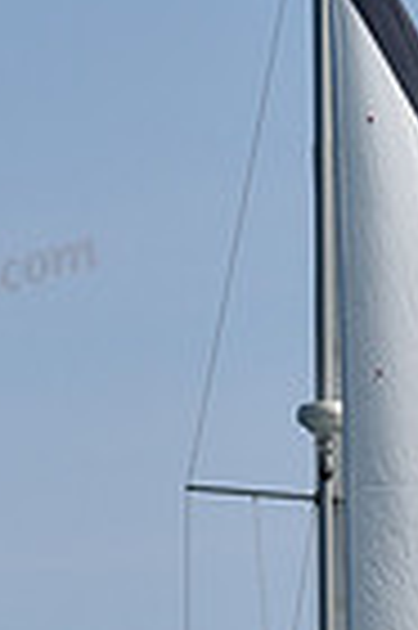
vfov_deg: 3.7
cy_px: 490
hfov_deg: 2.5
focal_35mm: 559
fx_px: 9759
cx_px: 330
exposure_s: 1/1000
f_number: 7.1
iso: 320
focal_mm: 135
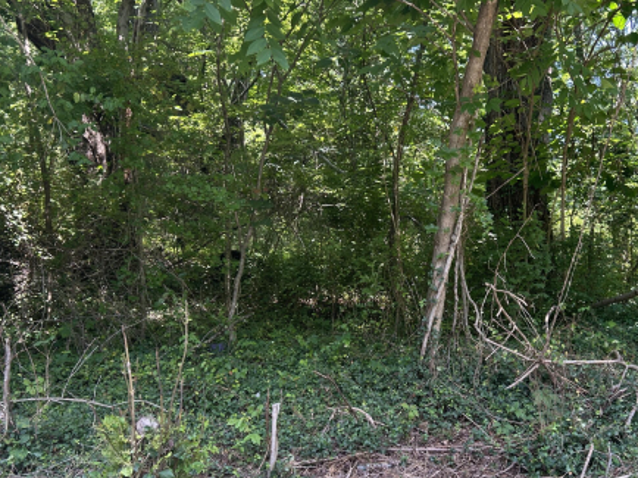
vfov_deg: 35.8
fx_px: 737
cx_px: 361
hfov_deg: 46.7
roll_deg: +2.5
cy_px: 294
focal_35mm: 40
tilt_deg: +2.4
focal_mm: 5.7
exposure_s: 1/145
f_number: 1.5
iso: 32
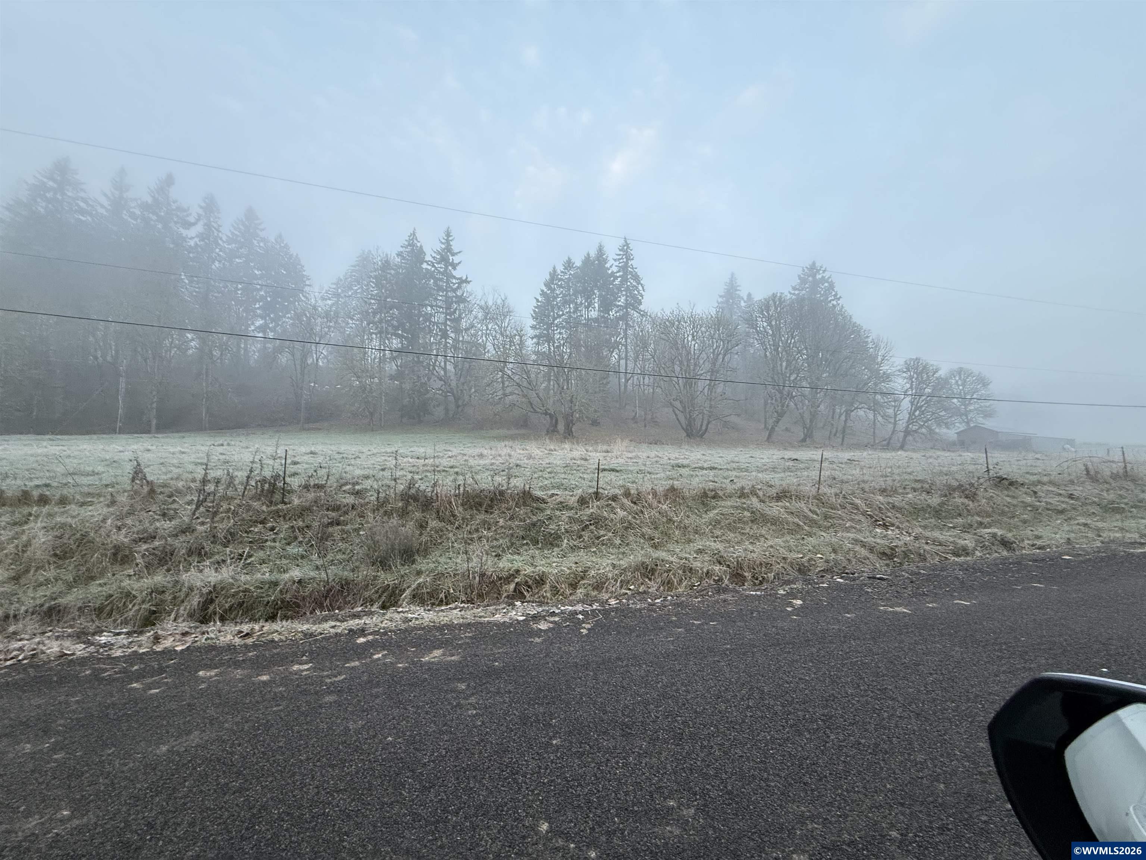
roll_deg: -1.1
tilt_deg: +4.6
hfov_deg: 102.1
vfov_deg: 85.7
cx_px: 573
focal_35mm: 14
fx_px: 463
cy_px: 430
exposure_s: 1/99
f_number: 2.2
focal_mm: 2.22
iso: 160
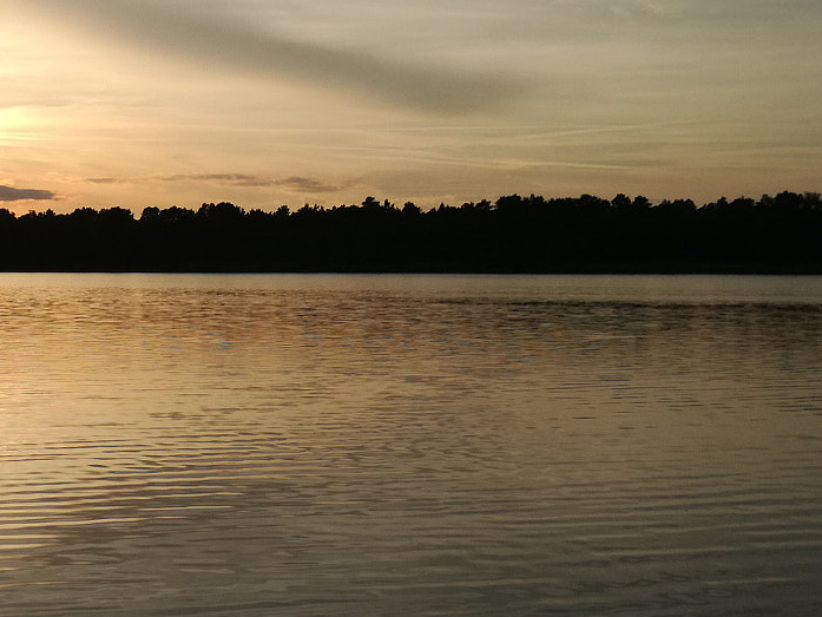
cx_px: 37
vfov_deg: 23.6
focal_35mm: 62
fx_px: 1473
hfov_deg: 29.5
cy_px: 278
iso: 50
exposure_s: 1/1761
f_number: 2
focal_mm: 3.79
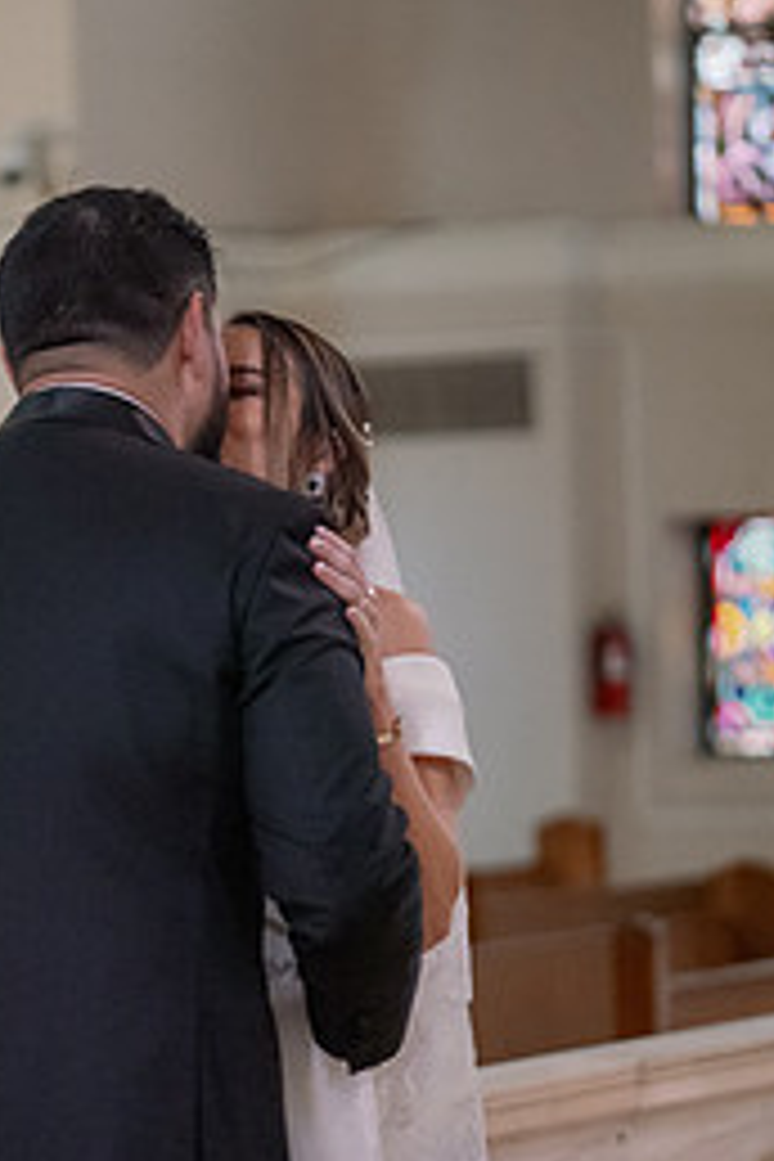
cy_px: 819
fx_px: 5901
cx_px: 176
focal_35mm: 183
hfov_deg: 7.5
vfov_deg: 11.2
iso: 4000
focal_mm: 105
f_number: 3.2
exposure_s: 1/250
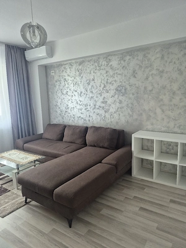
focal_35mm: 23
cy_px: 124
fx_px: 165
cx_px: 93
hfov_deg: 58.9
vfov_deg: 73.9
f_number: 1.8
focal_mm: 5.4
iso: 200
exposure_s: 1/100
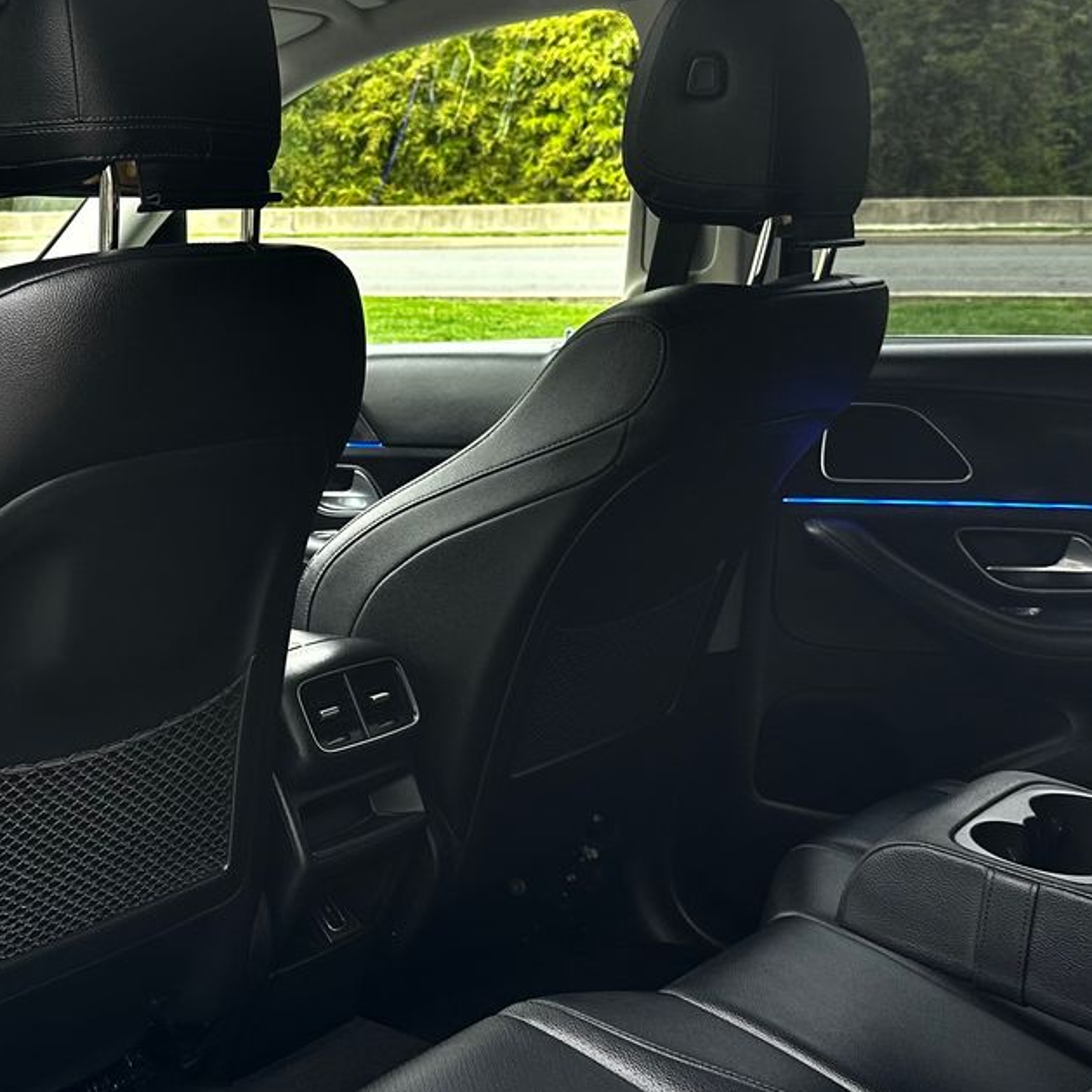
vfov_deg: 31.6
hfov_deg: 30.8
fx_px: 1927
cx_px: 198
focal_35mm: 54
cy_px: 587
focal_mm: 6.86
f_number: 1.78
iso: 125
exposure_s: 1/121
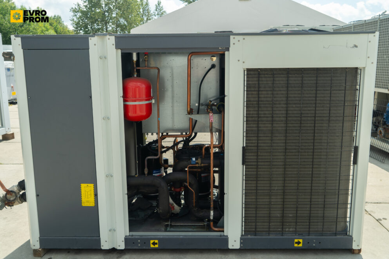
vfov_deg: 42.3
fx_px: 335
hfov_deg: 60.3
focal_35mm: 31
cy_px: 128
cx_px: 194
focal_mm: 30
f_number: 5.6
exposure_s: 1/80
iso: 100
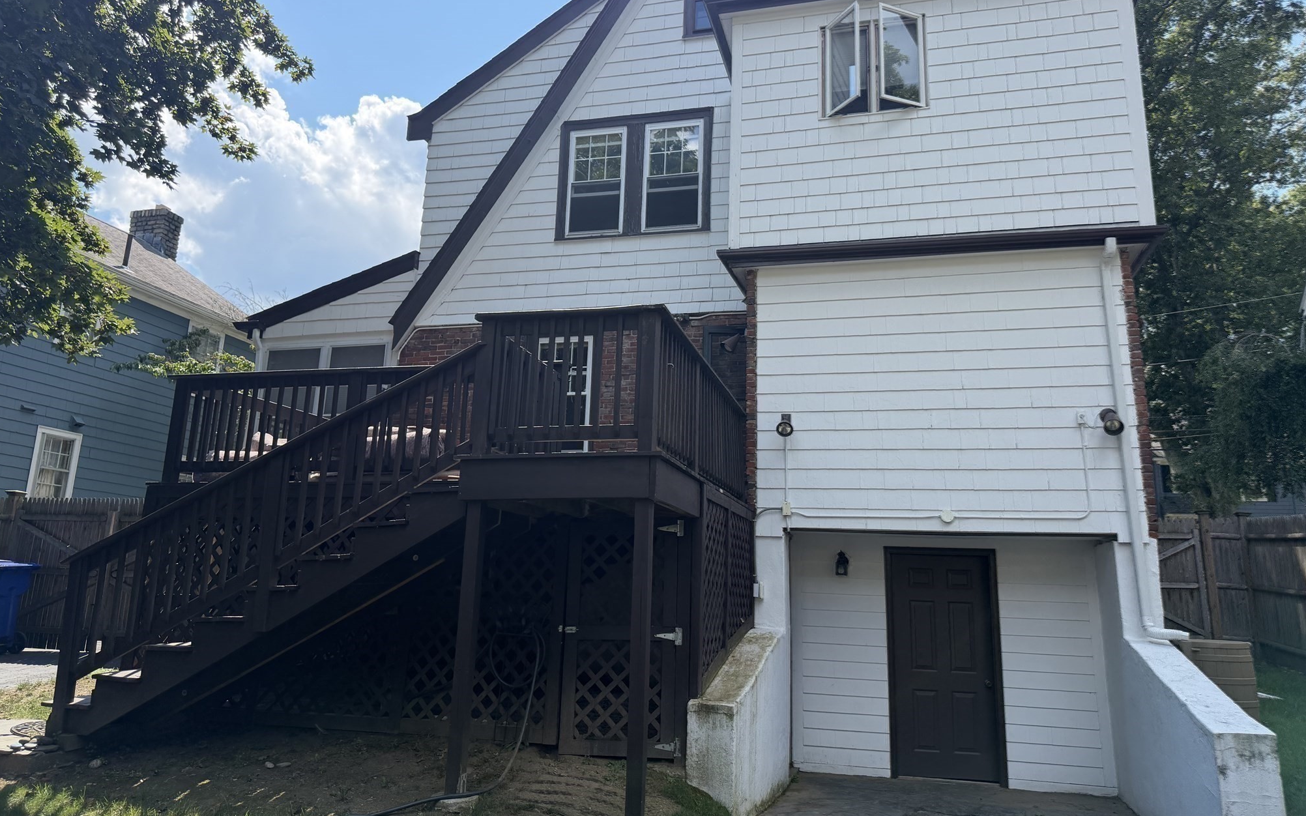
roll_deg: -2.0
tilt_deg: +14.5
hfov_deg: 70.4
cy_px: 347
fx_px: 925
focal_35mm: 26
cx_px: 650
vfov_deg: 47.4
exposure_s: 1/3584
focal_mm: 6.76
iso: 100
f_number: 1.78
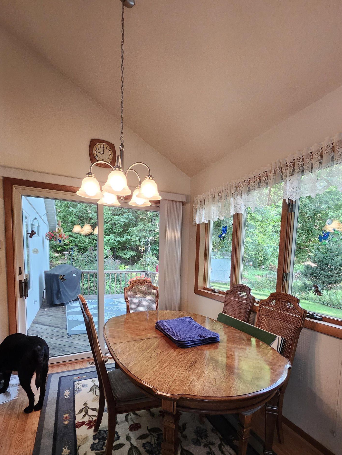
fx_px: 211
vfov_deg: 93.4
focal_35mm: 16
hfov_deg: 78.1
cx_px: 166
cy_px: 270
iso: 200
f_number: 2.2
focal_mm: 1.74
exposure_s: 1/60
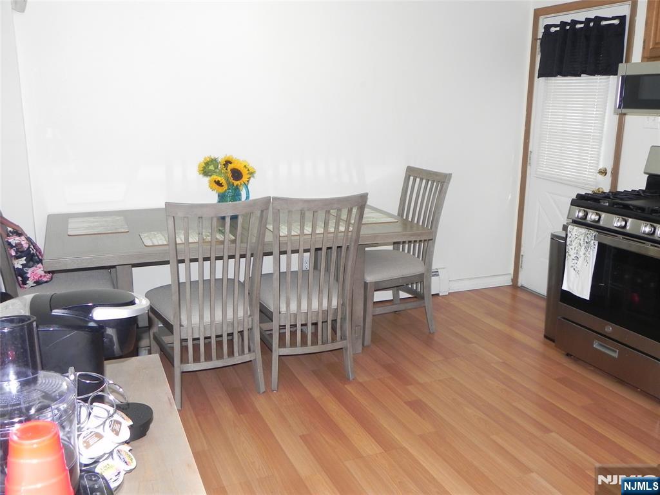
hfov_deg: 55.4
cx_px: 330
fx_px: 629
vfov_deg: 42.9
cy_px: 248
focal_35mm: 33
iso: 200
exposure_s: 1/30
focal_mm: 5.9
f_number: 2.8
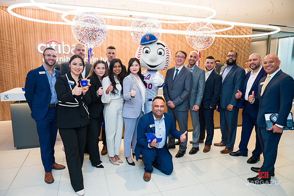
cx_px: 147
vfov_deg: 53.1
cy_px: 98
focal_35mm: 24
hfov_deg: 73.8
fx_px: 196
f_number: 4
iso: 400
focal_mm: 24
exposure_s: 1/200
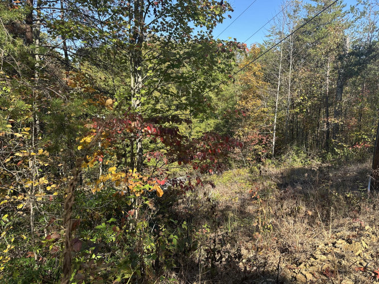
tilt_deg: -8.5
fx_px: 263
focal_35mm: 24
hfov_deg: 71.6
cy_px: 142
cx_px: 190
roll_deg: -1.8
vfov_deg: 56.8
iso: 80
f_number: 1.78
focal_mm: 6.86
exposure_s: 1/1119
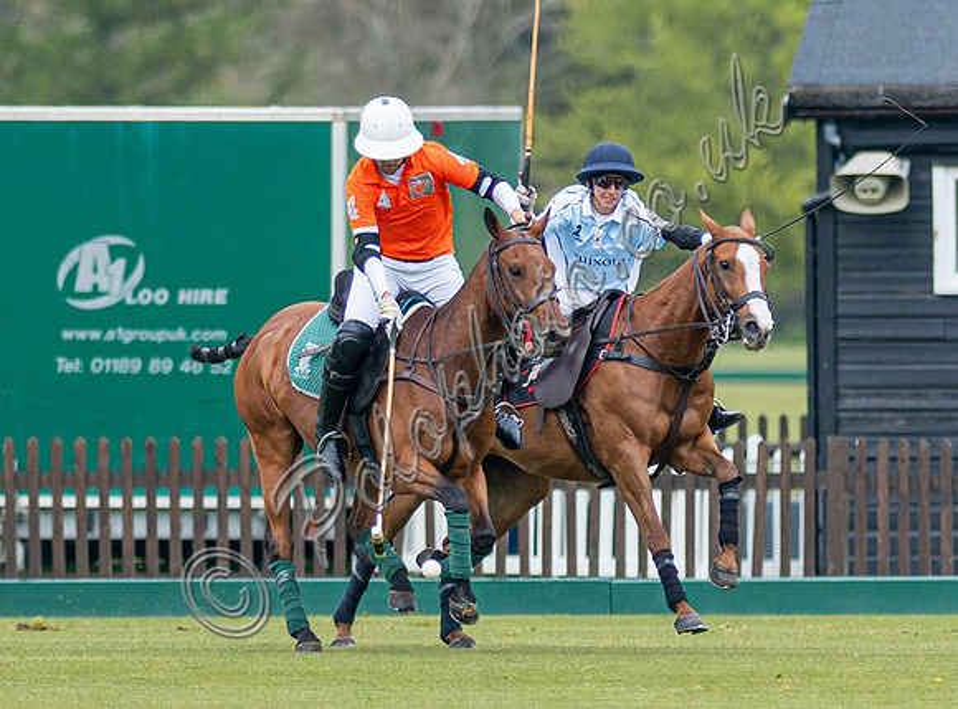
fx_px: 30699
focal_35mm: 1115
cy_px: 500
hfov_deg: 1.8
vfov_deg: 1.3
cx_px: 379
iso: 320
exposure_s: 1/2000
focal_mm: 300
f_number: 2.8
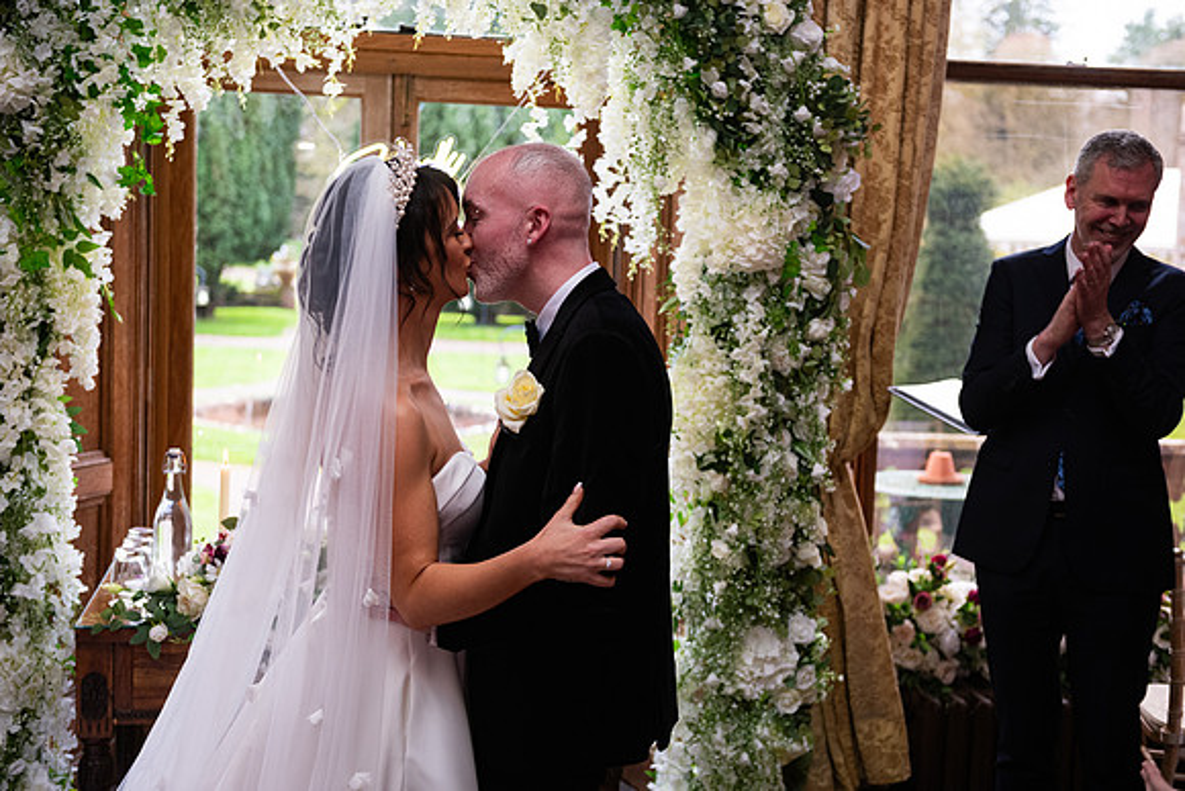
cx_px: 592
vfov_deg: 26.0
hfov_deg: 38.2
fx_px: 1712
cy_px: 396
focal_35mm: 52
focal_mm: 52
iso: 1000
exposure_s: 1/160
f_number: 3.5
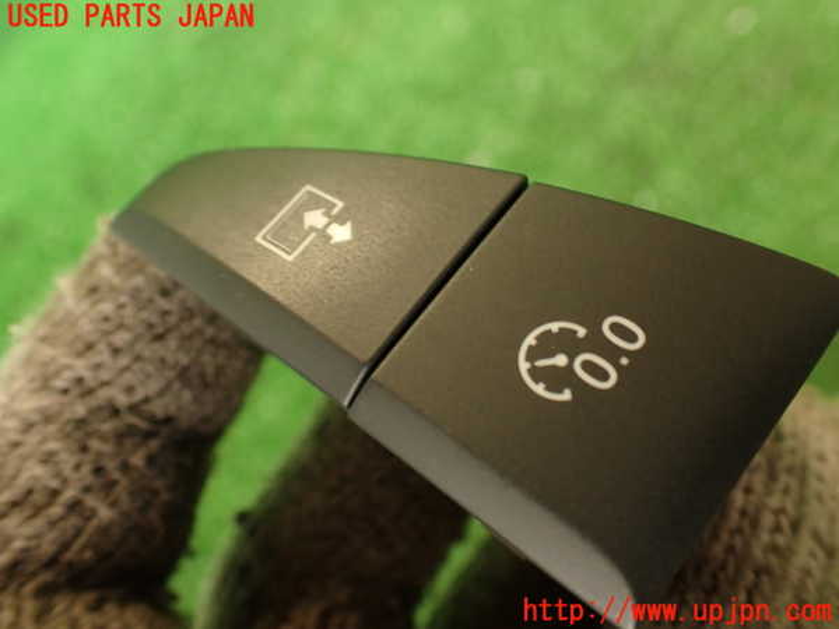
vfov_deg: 44.2
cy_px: 314
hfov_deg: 56.8
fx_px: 776
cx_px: 420
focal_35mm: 32
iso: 200
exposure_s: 1/30
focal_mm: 5.79
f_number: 2.4
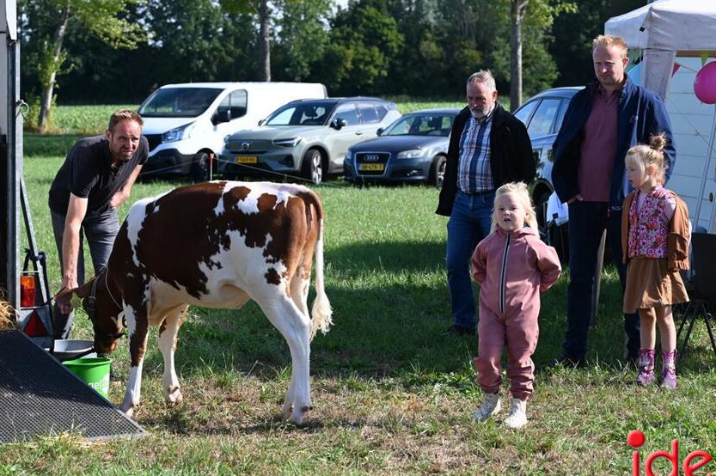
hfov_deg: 16.4
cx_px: 407
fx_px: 2484
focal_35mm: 125
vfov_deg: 10.9
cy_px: 243
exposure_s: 1/800
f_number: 7.1
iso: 500
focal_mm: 105
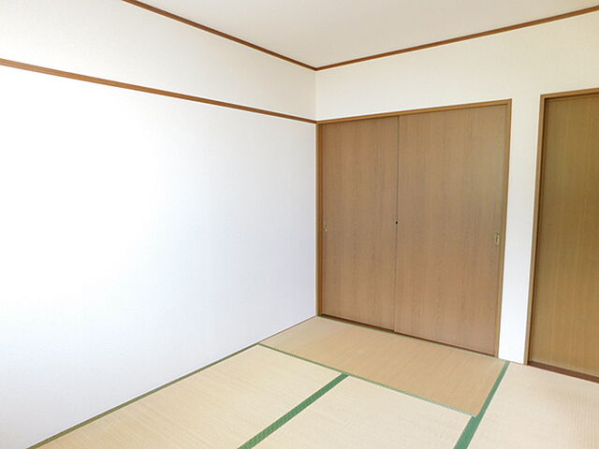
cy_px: 224
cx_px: 300
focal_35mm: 23
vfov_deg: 58.9
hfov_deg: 73.9
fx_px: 398
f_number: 3
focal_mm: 4
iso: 180
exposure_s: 1/30
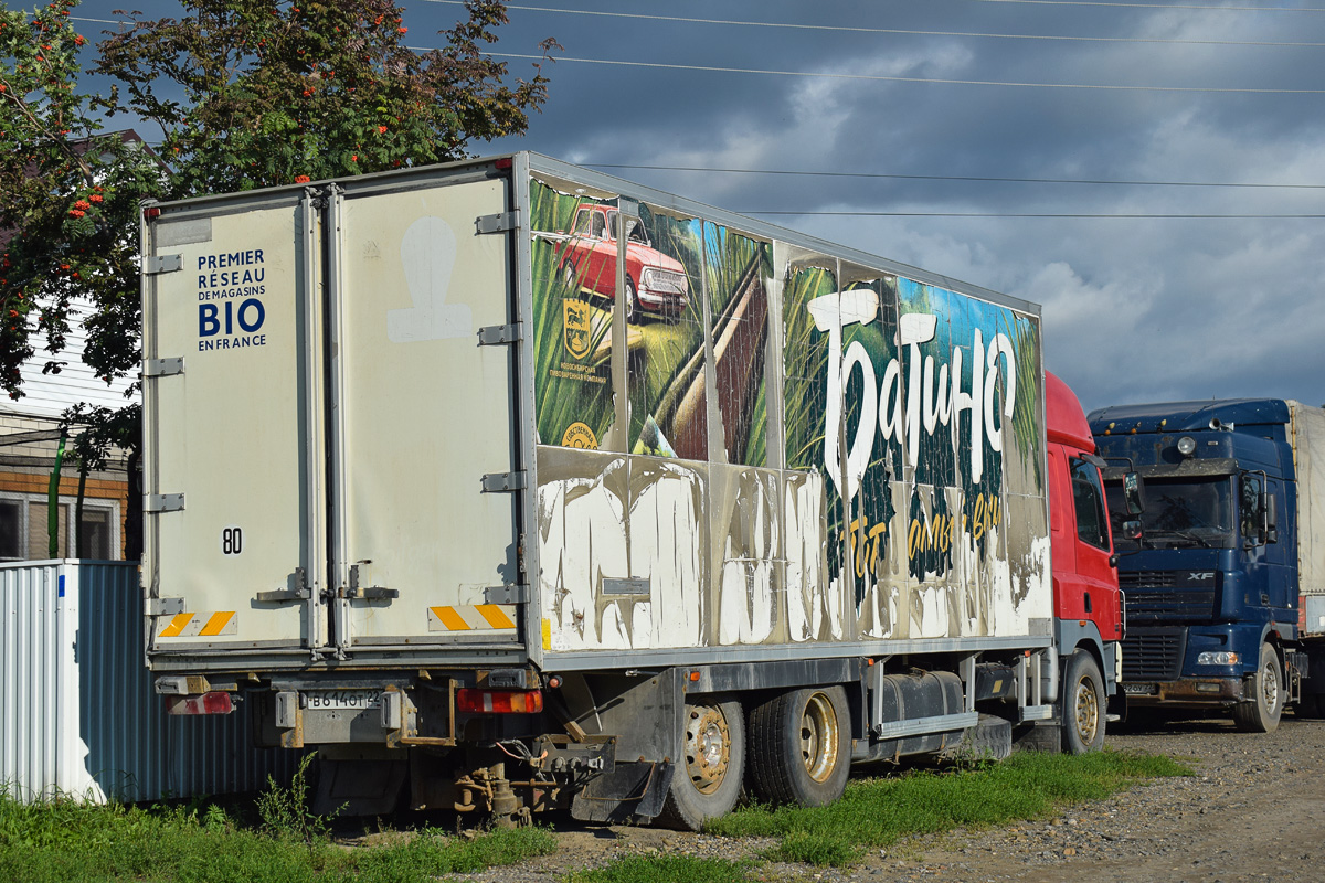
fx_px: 2208
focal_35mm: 60
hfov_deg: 33.4
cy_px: 442
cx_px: 662
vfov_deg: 22.6
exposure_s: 1/1250
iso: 200
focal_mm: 40
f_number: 7.1
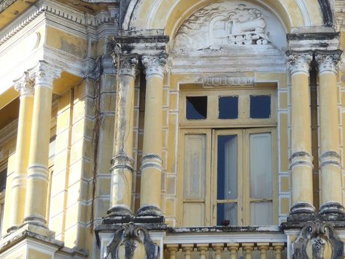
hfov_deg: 10.9
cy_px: 98
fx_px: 1804
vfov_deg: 8.2
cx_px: 216
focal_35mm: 181
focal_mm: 17.5
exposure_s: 1/100
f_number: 5
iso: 80
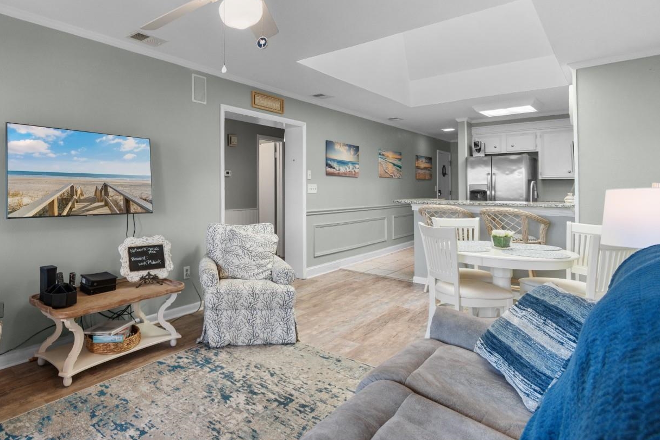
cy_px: 184
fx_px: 367
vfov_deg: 61.6
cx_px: 221
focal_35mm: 20
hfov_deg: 81.2
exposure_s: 1/30
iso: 100
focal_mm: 10
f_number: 4.5
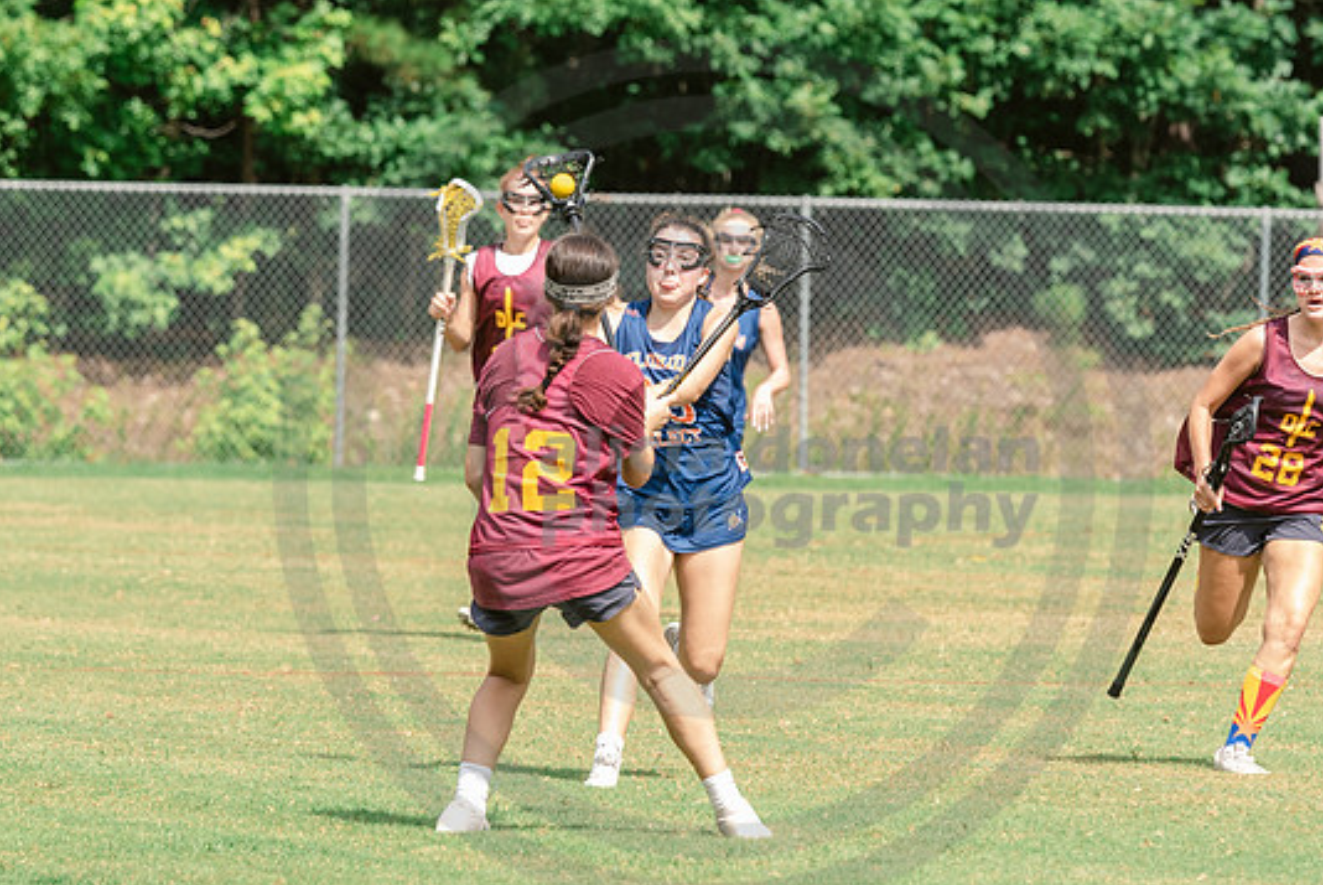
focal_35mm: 407
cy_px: 490
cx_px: 540
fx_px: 14969
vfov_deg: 3.4
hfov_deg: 5.1
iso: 250
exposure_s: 1/1250
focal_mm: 200
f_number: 4.5
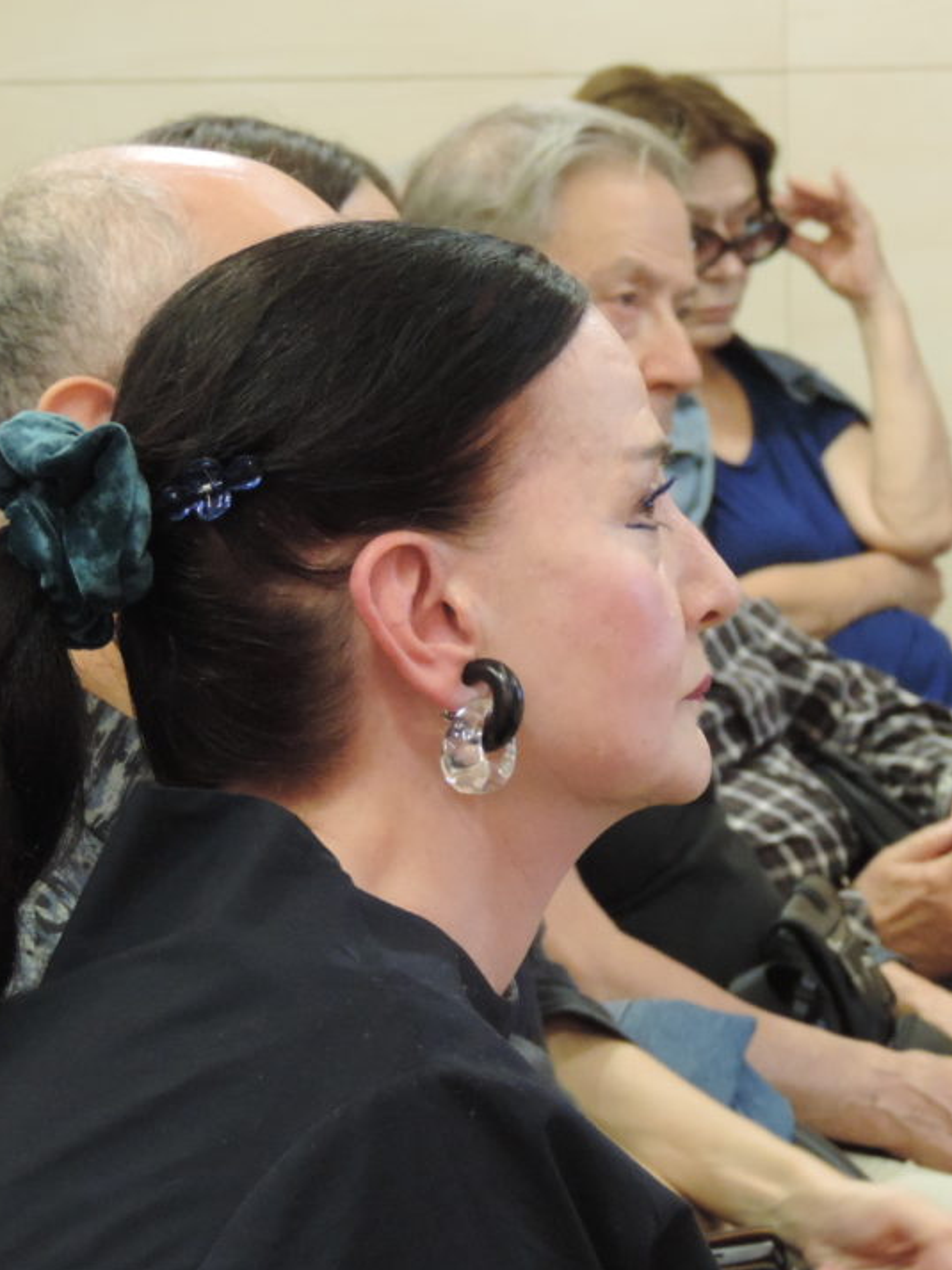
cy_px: 621
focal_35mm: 208
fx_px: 7632
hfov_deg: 7.1
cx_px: 496
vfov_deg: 9.5
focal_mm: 25.8
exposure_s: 1/10
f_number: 4.4
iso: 800
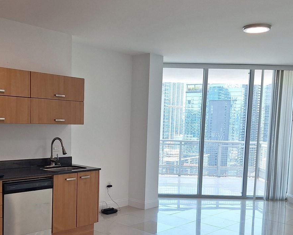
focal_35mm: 41
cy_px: 158
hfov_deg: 44.7
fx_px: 356
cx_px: 132
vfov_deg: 36.1
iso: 40
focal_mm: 5.54
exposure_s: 1/240
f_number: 1.8
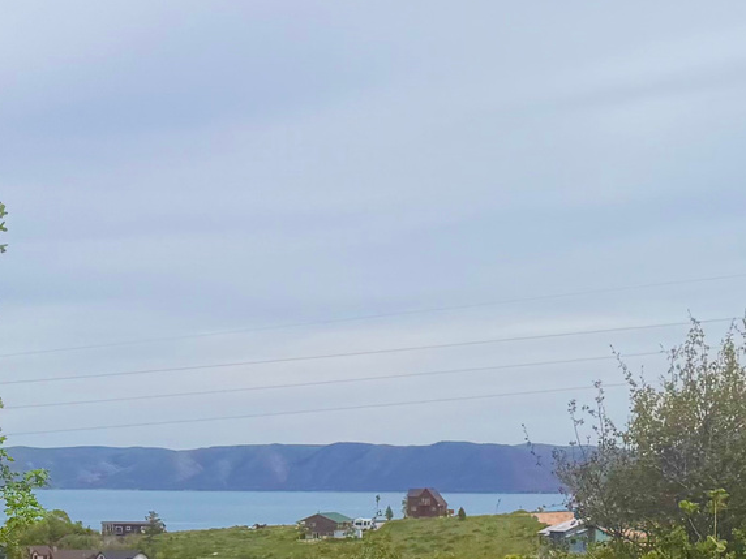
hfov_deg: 21.7
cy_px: 534
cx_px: -39
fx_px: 1853
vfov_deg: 16.9
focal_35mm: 86
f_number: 1.78
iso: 80
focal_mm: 6.76
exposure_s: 1/8130
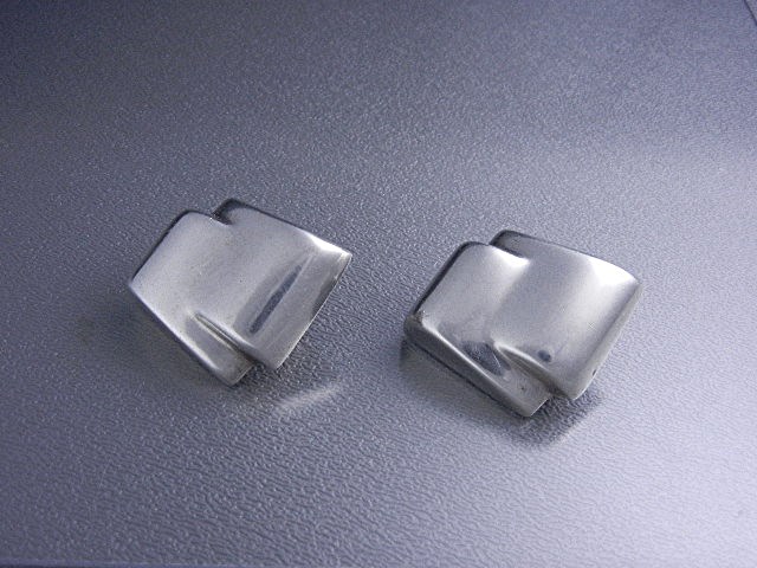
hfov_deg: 42.1
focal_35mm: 45
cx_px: 378
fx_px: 984
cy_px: 284
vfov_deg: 32.2
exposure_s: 1/47.2
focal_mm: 8.1
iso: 400
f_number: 3.8
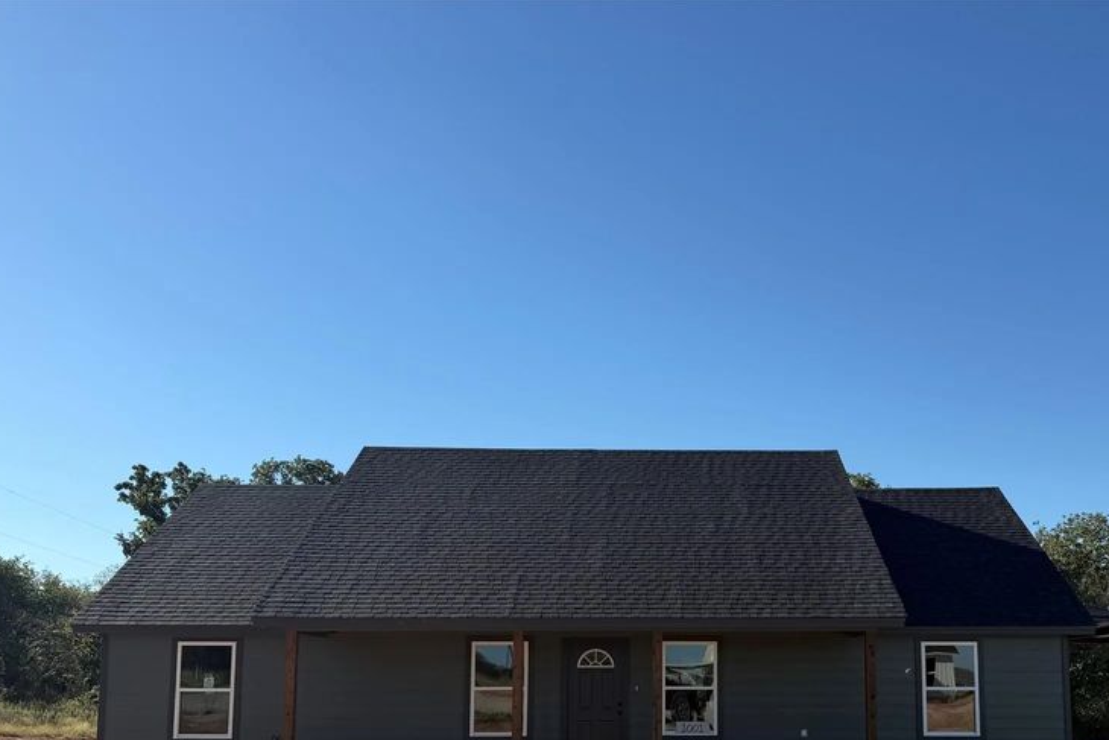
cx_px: 687
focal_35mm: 35
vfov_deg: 36.7
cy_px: 582
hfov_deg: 53.9
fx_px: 1078
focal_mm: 6.76
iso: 80
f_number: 1.78
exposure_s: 1/4405
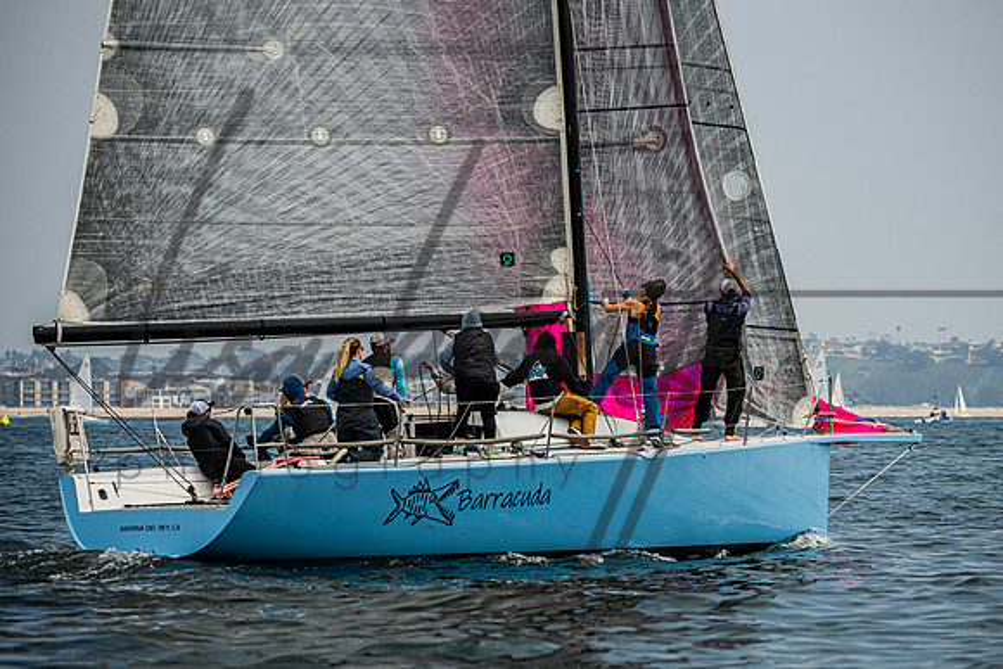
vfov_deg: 5.6
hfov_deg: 8.3
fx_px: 6884
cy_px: 327
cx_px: 579
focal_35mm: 247
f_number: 5
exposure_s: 1/4000
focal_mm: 200
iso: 360
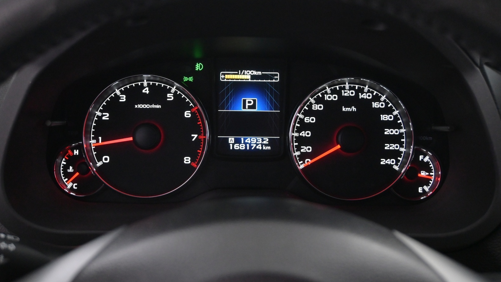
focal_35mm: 44
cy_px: 111
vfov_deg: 26.9
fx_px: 588
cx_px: 247
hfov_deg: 46.1
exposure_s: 1/40
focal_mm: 27.5
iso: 3200
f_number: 4.5
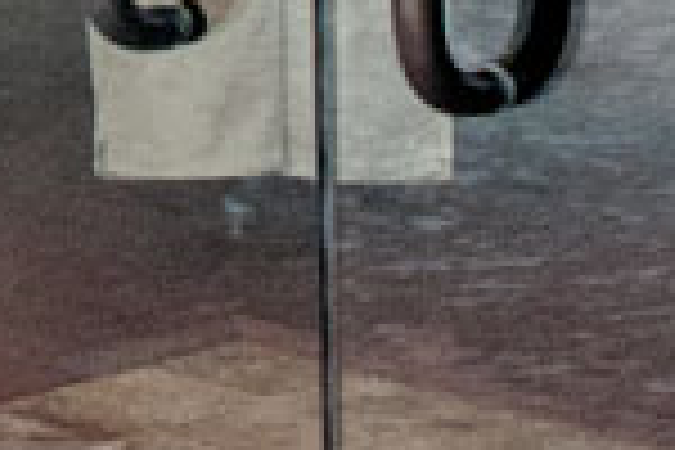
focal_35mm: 320
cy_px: -911
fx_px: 6000
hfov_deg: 6.0
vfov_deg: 4.1
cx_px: -1197
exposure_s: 1/250
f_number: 8
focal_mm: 32
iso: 1600
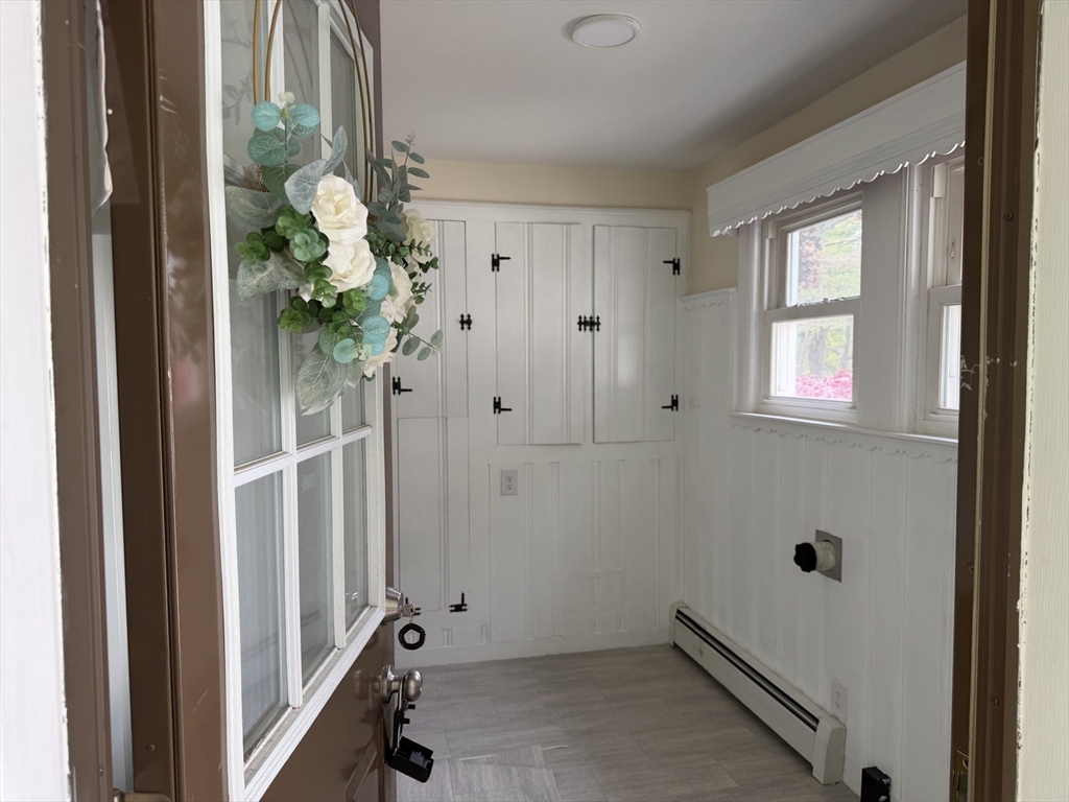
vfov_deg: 56.8
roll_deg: +0.7
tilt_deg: -3.4
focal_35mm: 24
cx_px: 534
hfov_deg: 71.6
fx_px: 741
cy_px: 401
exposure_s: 1/121
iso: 80
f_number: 1.78
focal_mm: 6.76
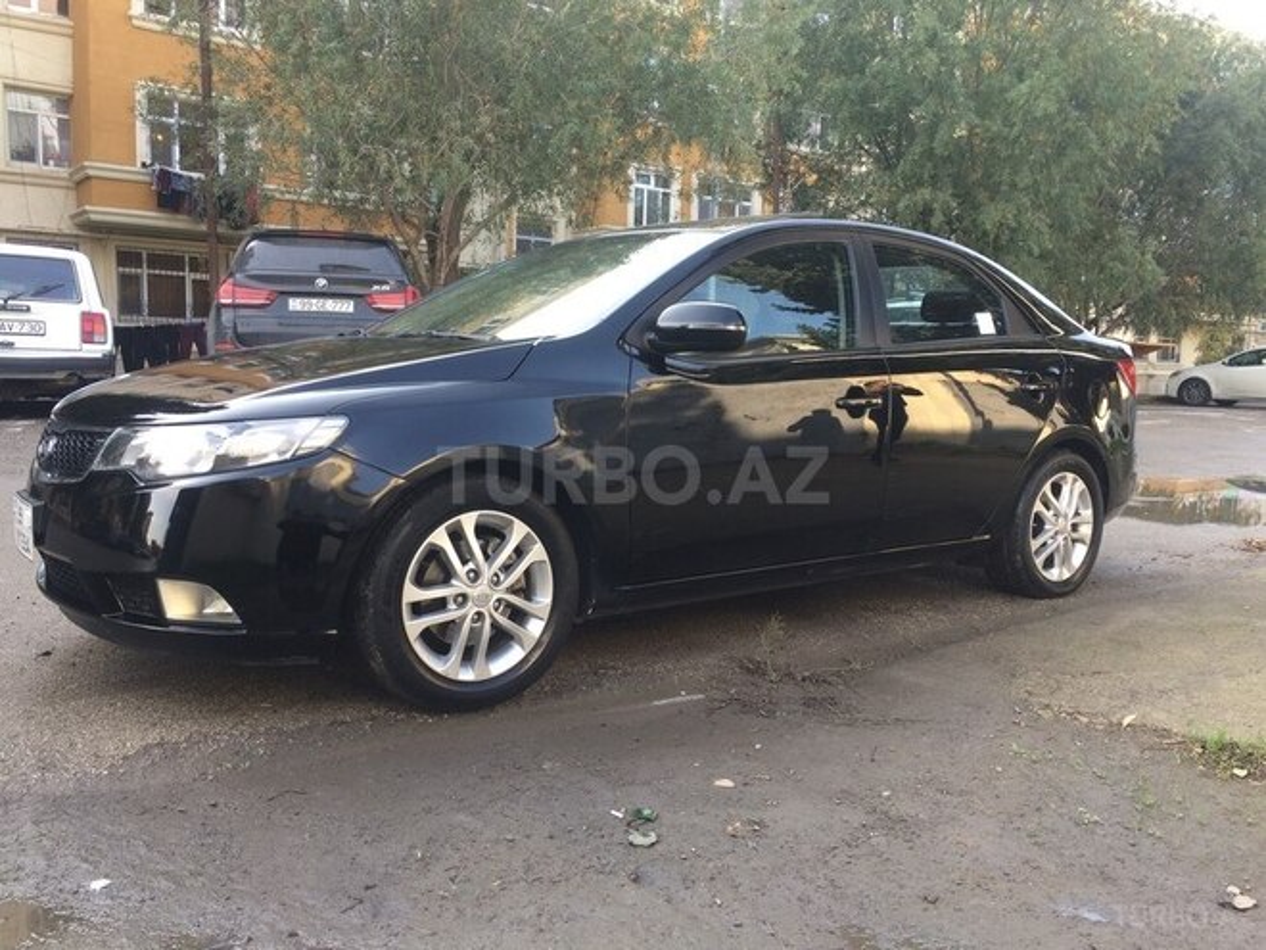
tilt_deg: -5.0
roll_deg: -3.1
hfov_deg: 61.7
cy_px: 475
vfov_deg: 48.2
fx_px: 1061
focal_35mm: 29
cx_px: 633
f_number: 2.2
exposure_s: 1/121
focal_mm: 4.15
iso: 32
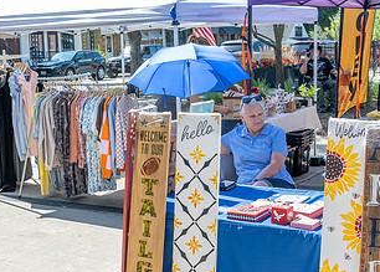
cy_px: 125
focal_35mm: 61
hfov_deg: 32.2
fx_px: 659
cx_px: 170
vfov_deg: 23.3
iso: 200
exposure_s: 1/200
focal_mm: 24
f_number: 6.3
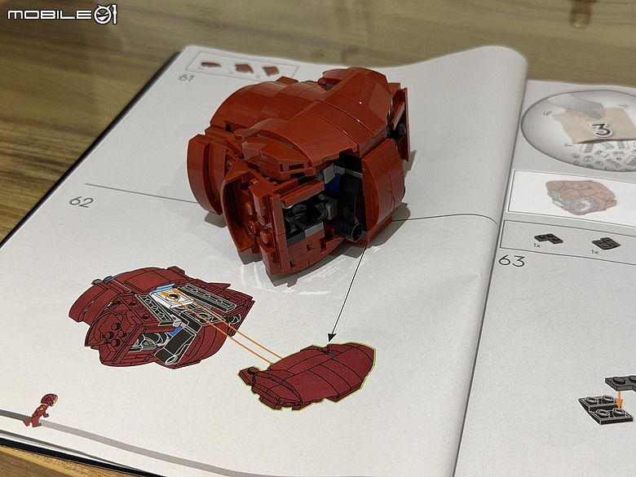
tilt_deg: -37.1
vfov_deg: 30.3
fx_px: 882
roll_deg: +1.5
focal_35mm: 48
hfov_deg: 39.7
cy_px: 238
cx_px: 318
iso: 250
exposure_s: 1/60
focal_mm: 6.76
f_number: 1.78
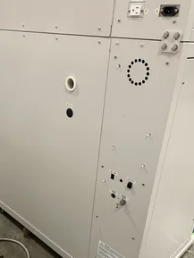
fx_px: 269
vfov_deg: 50.7
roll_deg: -0.9
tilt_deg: -25.9
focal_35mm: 36
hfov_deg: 39.2
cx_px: 64
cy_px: 165
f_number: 1.6
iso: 320
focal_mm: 4.2
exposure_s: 1/60
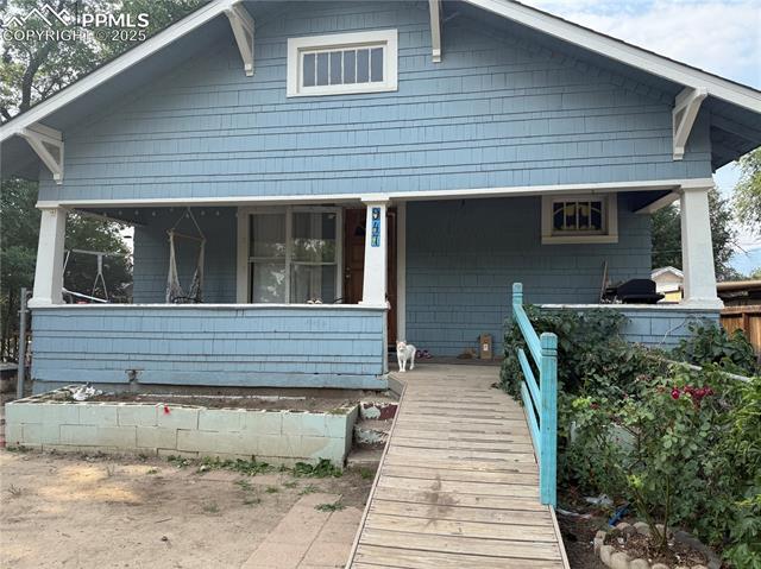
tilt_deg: +2.4
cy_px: 284
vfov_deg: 56.8
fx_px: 527
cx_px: 380
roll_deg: -0.7
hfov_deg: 71.6
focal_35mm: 24
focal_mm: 6.76
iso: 80
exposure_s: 1/1271
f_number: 1.78
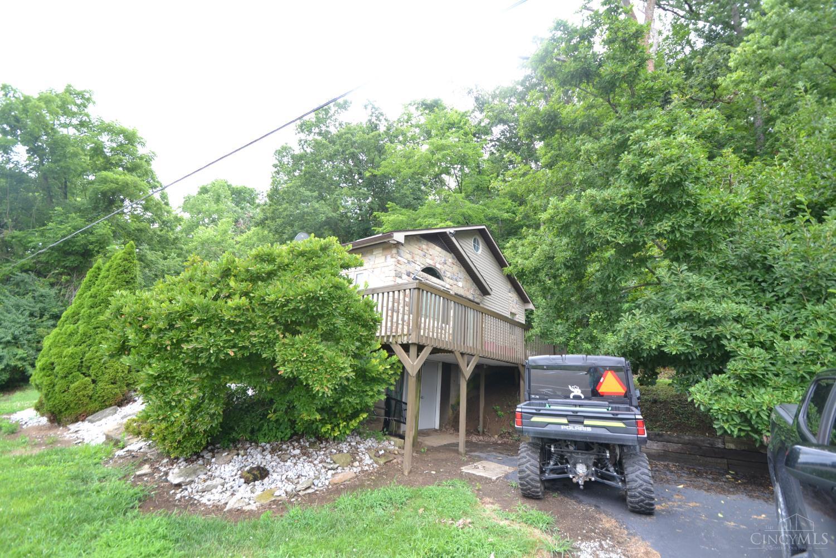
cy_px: 279
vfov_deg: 77.3
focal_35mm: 15
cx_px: 418
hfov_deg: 100.4
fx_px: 348
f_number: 5.6
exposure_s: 1/125
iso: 220
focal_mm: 10
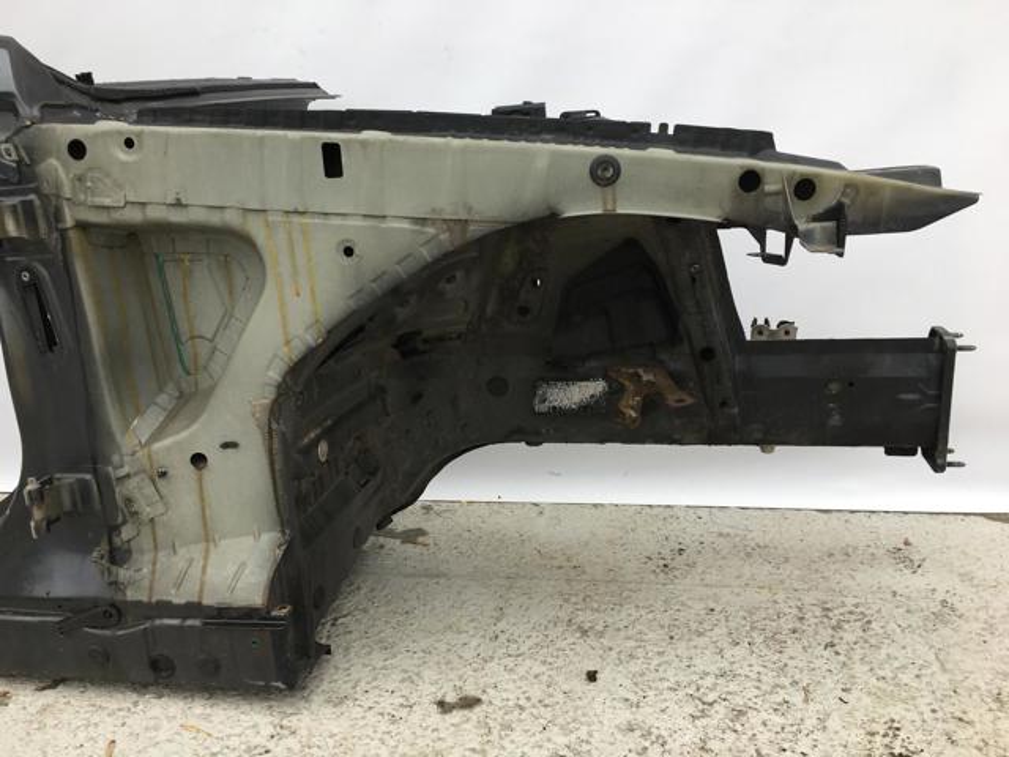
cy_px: 378
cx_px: 504
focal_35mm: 29
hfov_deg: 61.7
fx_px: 845
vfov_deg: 48.2
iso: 25
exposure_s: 1/150
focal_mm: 4.15
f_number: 2.2
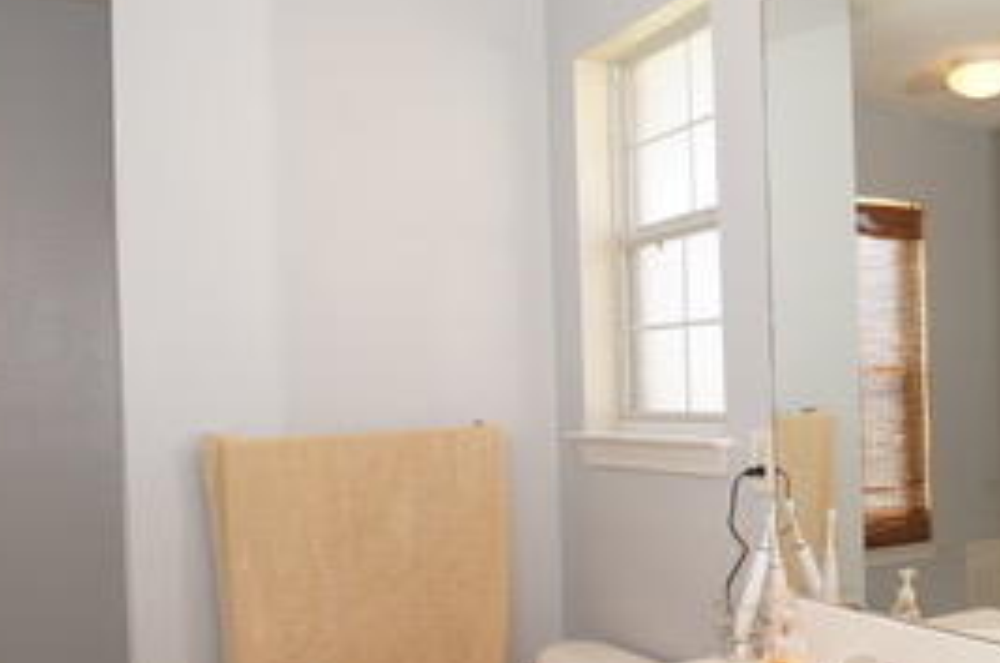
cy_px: 436
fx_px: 998
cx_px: 667
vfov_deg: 36.4
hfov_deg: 52.2
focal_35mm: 36
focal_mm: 10
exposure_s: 1/60
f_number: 4
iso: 100
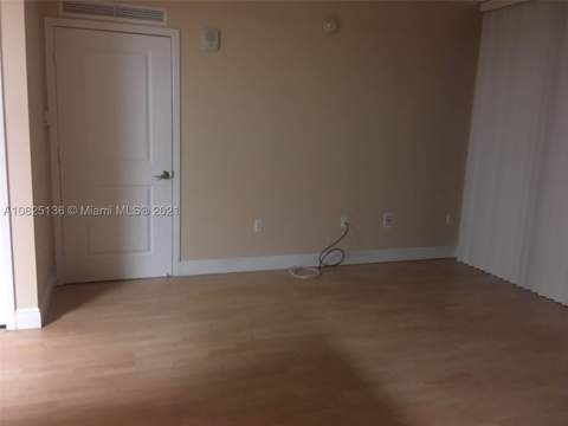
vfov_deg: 48.2
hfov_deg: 61.7
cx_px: 284
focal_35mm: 29
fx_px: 476
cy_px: 213
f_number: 2.2
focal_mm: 4.15
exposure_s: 1/4
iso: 100
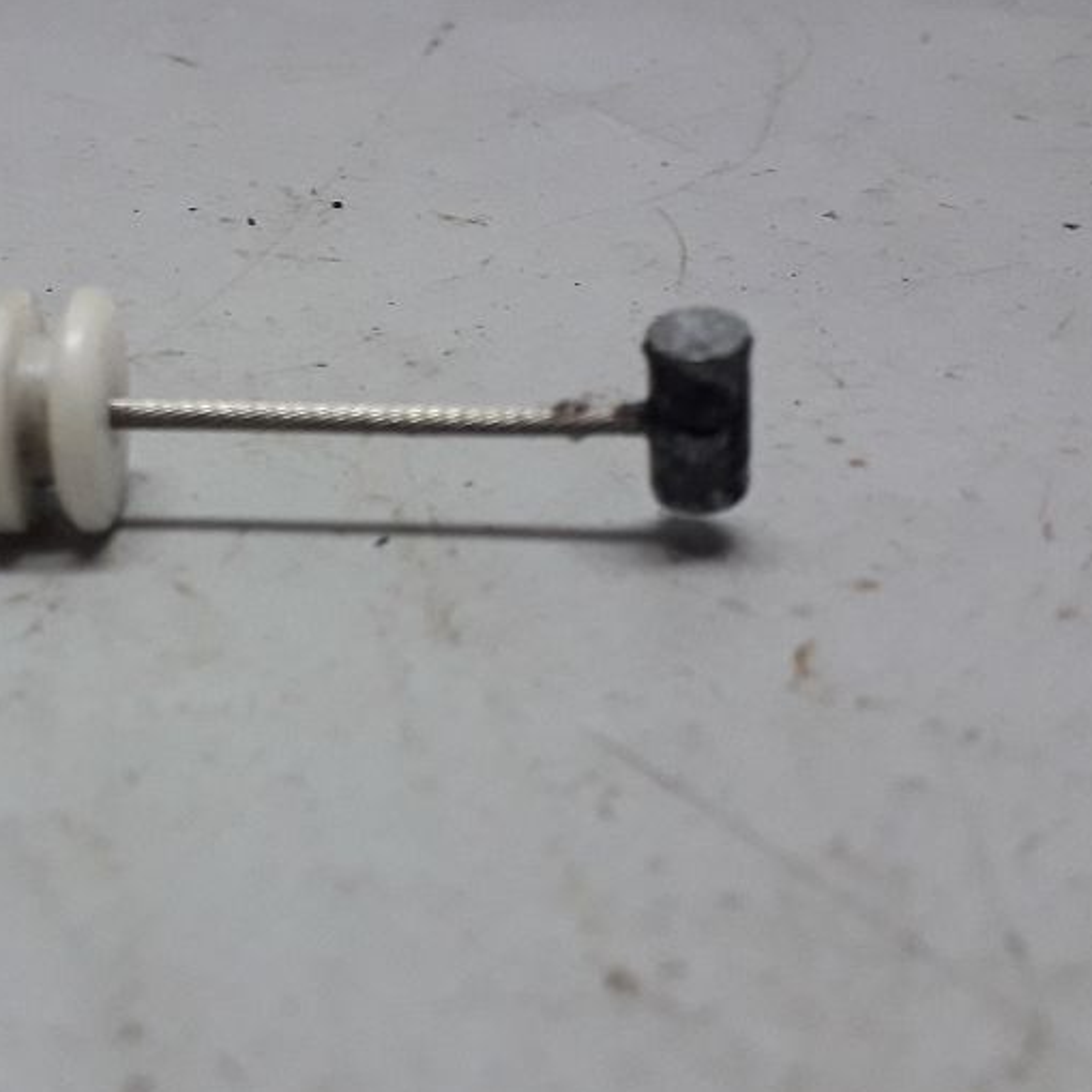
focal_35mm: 48
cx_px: 232
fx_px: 1713
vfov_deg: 35.3
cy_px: 468
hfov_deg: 34.4
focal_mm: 3.6
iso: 160
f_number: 1.9
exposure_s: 1/50
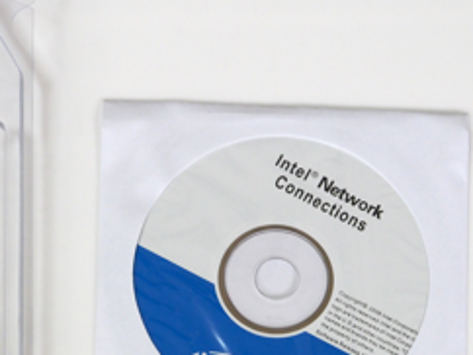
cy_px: 240
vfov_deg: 6.3
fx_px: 3255
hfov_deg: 8.3
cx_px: 33
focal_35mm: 238
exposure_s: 1/125
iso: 1000
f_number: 4
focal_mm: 60
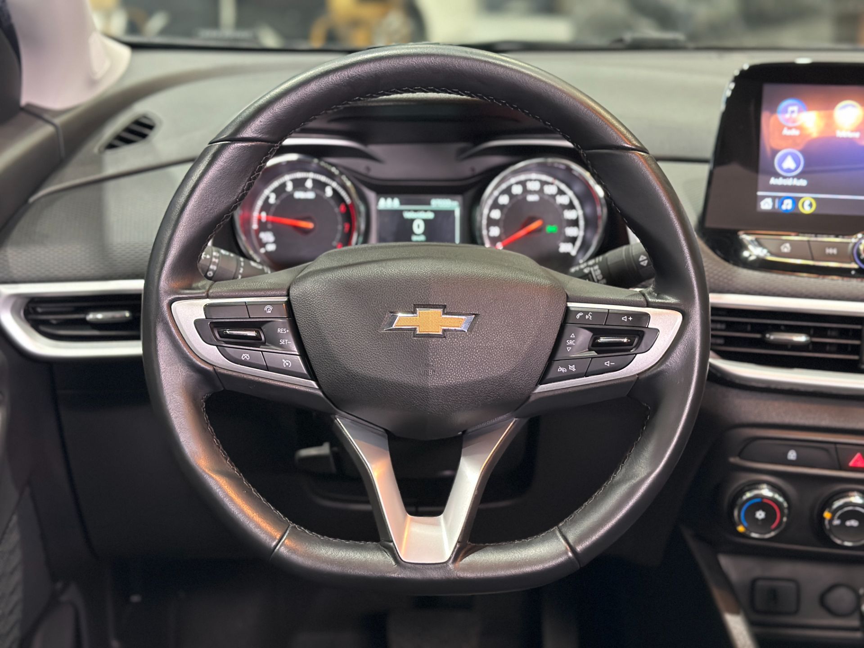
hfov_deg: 39.7
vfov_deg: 30.3
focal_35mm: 48
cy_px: 324
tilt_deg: -19.2
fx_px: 1198
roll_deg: -1.9
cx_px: 432
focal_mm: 6.86
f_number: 1.78
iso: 400
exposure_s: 1/40
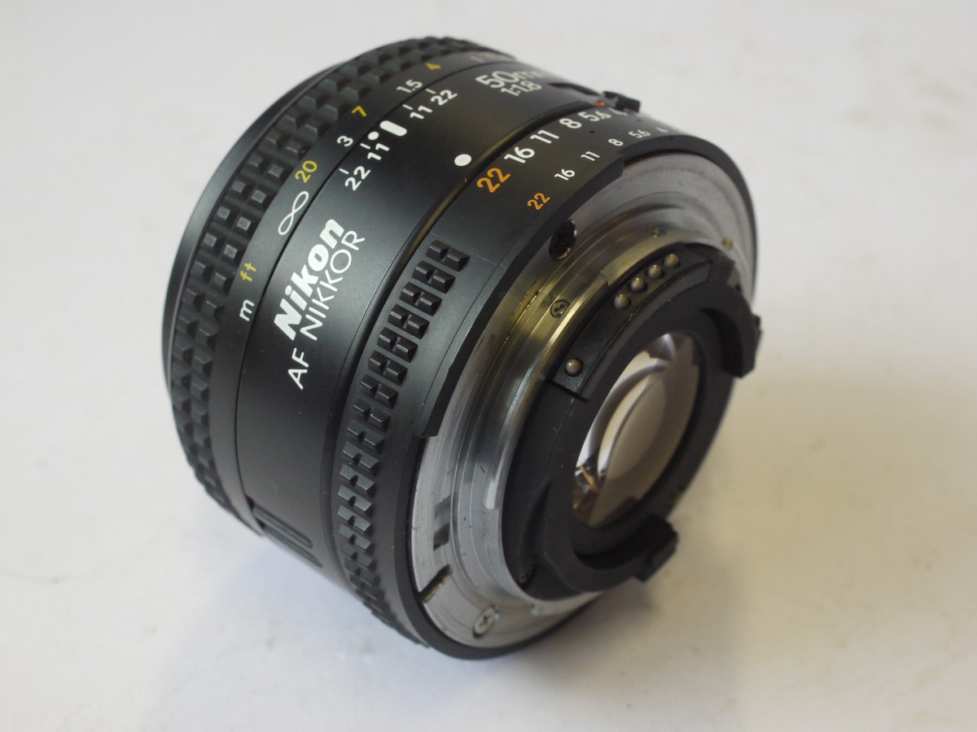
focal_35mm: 60
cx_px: 488
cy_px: 366
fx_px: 1693
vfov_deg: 24.4
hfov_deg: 32.2
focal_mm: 30
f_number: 9
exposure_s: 1/80
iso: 800
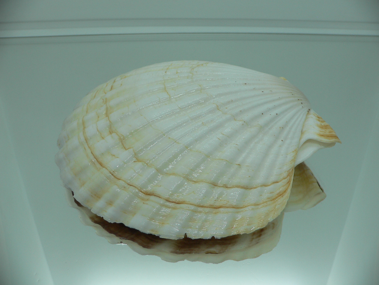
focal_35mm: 35
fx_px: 383
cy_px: 142
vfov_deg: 40.7
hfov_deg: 52.6
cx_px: 190
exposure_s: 1/80
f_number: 2.8
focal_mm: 4.6
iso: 80
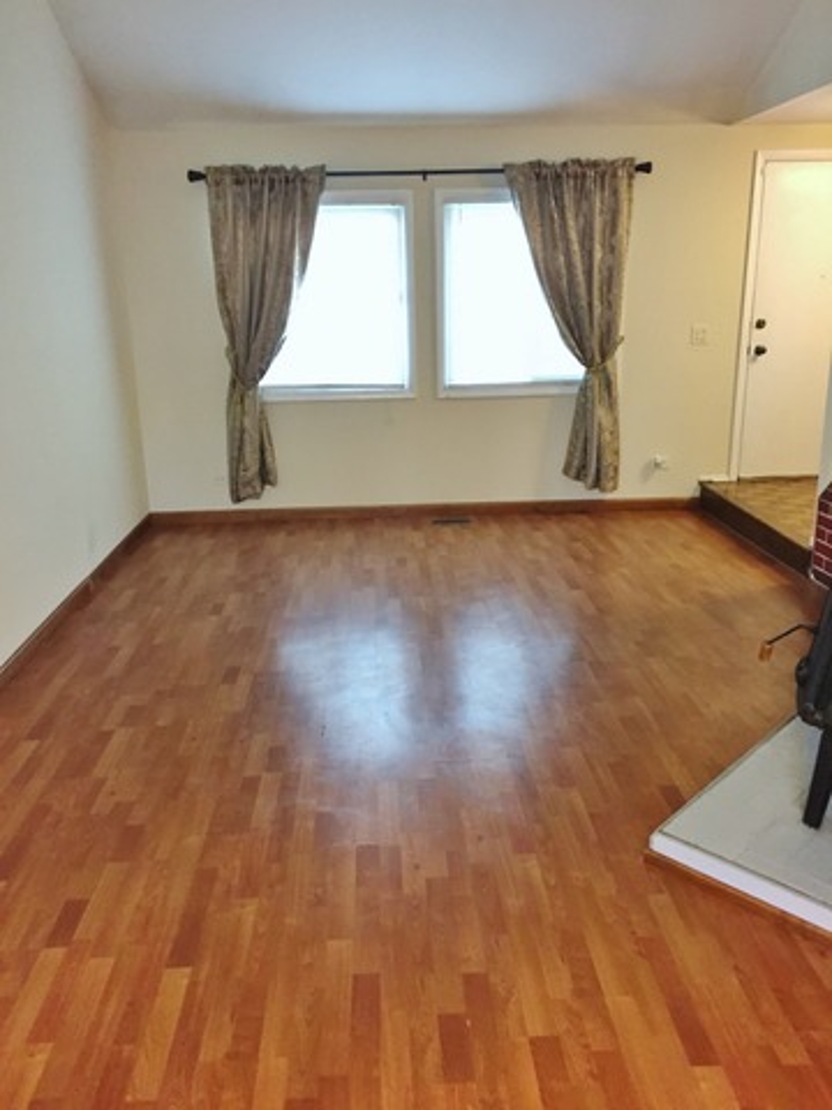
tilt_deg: -15.9
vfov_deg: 61.7
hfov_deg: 48.2
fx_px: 929
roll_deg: +0.9
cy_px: 555
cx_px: 416
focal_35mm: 29
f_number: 2.2
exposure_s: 1/20
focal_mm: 4.15
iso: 250
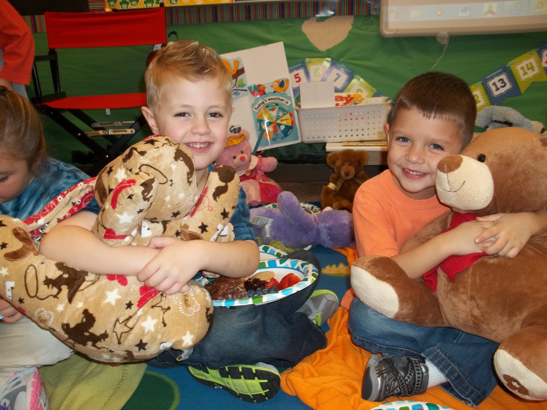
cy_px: 205
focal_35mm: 33
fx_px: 521
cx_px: 274
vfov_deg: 42.9
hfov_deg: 55.4
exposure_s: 1/30
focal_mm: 5.9
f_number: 3.3
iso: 64
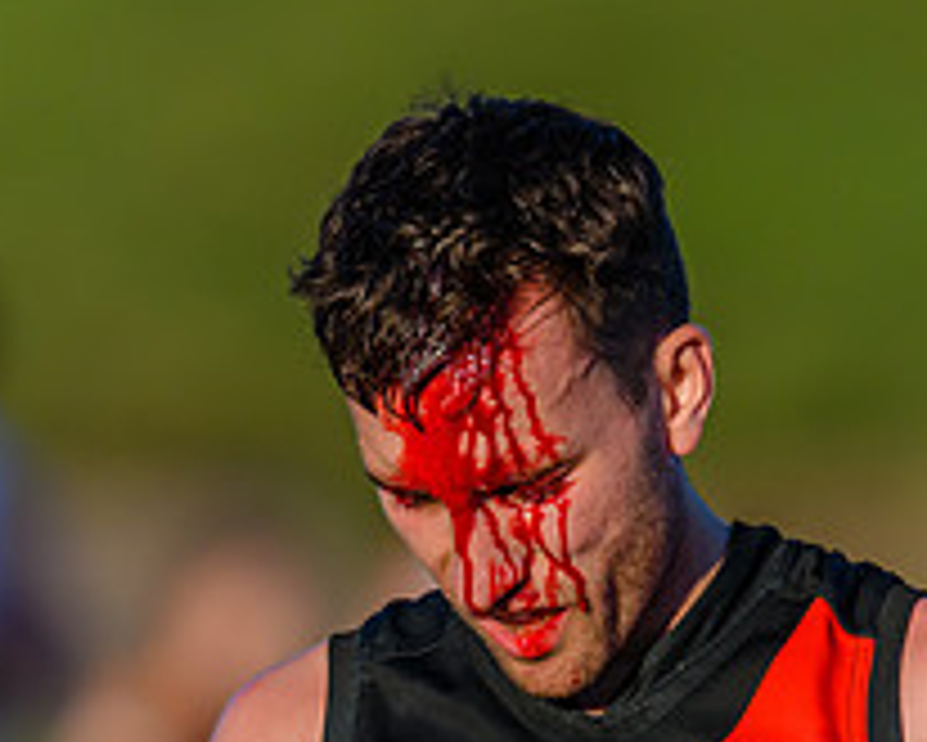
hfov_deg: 1.1
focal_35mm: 1796
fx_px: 49298
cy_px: 588
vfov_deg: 0.9
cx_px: 596
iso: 800
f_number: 6.3
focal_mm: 600
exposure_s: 1/2000
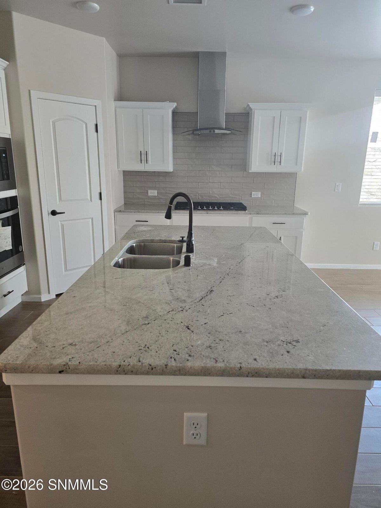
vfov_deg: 73.9
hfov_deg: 58.9
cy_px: 254
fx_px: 338
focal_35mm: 23
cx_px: 190
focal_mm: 6.3
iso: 250
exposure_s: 1/120
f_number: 1.7
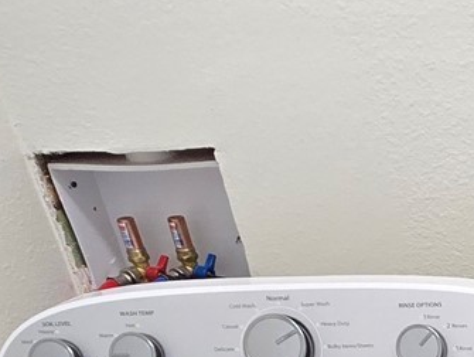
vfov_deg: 19.4
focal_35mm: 62
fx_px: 850
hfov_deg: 25.8
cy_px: 592
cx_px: 645
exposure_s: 1/60
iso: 200
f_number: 2.2
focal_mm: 2.2
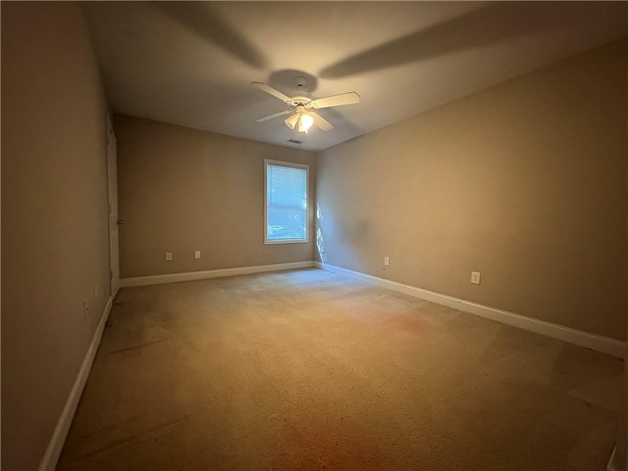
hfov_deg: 102.1
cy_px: 236
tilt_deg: -2.7
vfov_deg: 85.7
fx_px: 254
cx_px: 314
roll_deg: -0.6
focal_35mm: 14
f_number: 2.2
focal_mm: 2.22
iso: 1000
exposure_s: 1/40
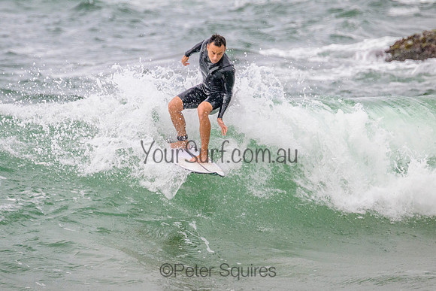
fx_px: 13172
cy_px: 156
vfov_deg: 1.3
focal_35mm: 1087
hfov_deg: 1.9
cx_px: 191
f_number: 11
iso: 2200
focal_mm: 800
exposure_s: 1/2000
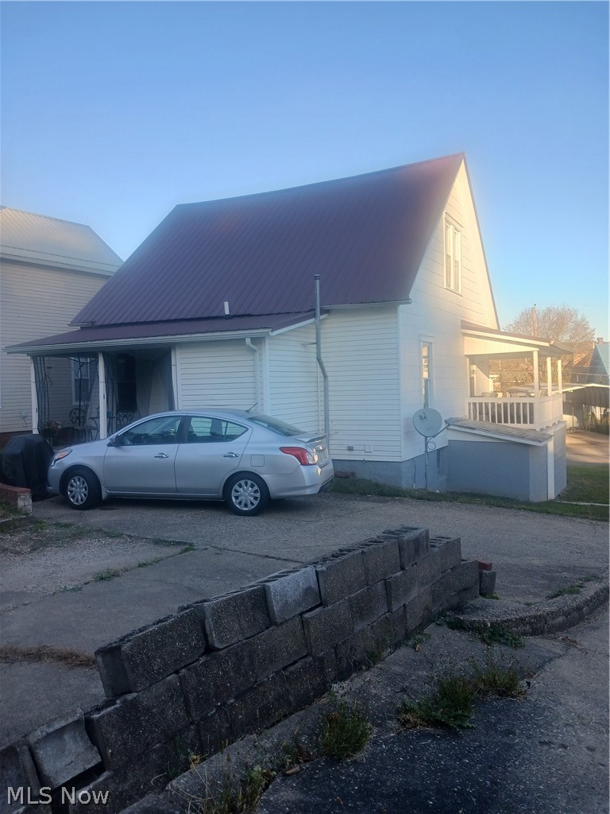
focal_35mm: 27
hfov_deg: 51.4
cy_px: 407
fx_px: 634
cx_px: 305
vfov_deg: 65.3
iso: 20
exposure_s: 1/124
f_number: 1.8
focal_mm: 4
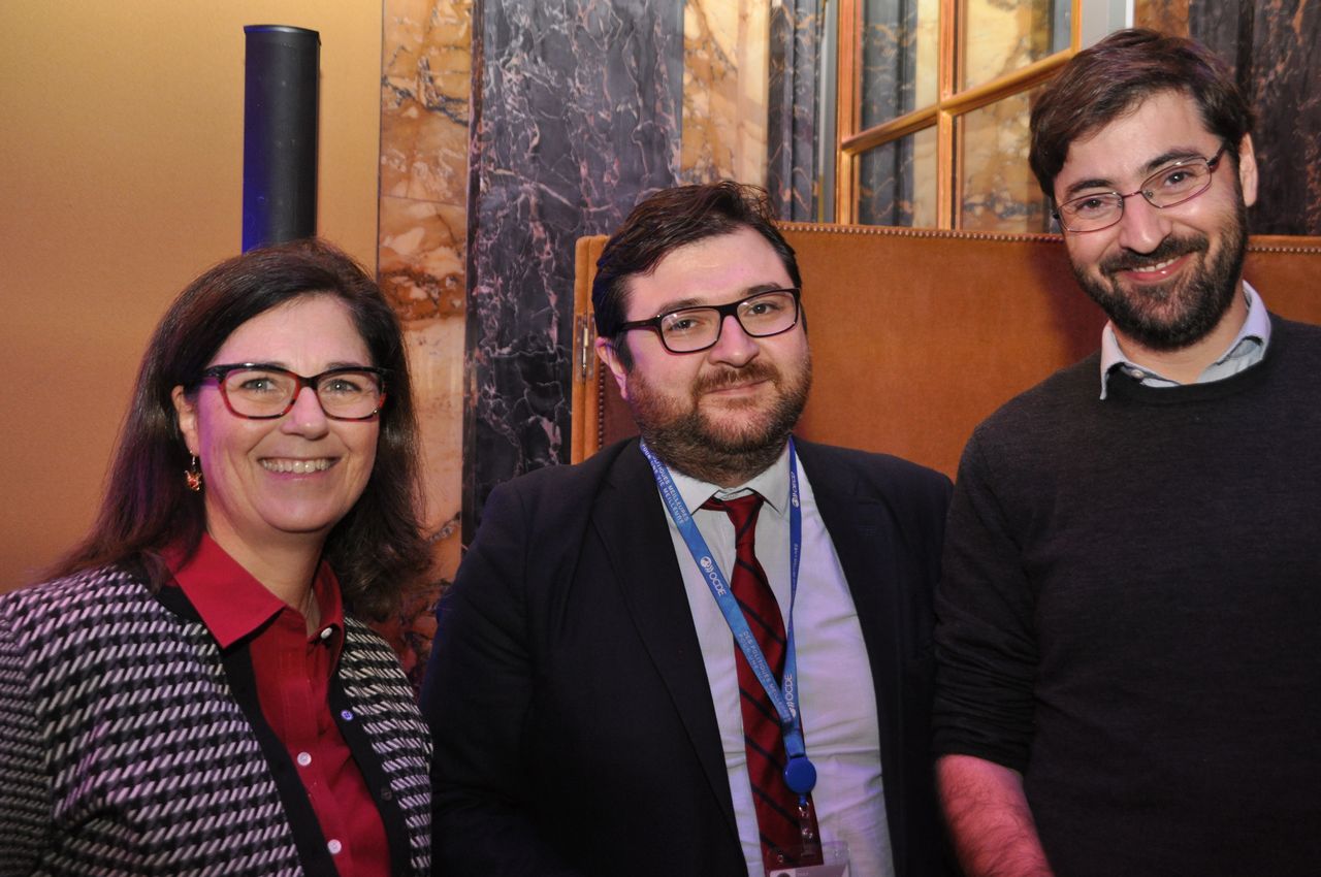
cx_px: 660
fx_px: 1429
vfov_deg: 34.1
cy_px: 438
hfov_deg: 49.6
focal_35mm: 39
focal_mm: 26
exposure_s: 1/60
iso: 800
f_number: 4
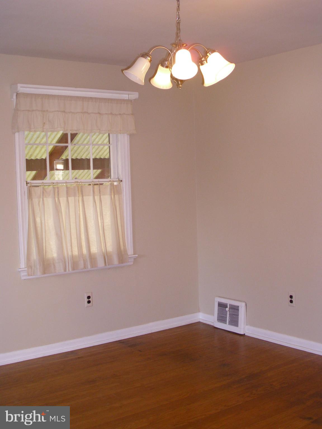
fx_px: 558
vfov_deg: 42.1
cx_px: 161
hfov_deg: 32.2
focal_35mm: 45
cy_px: 214
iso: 200
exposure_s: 1/60
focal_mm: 7.52
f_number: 3.3
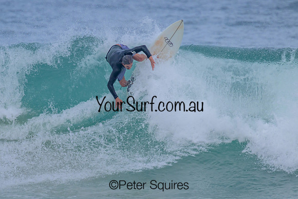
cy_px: 119
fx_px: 8914
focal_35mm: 1077
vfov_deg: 1.3
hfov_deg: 1.9
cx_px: 108
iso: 1000
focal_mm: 800
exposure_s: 1/2000
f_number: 11
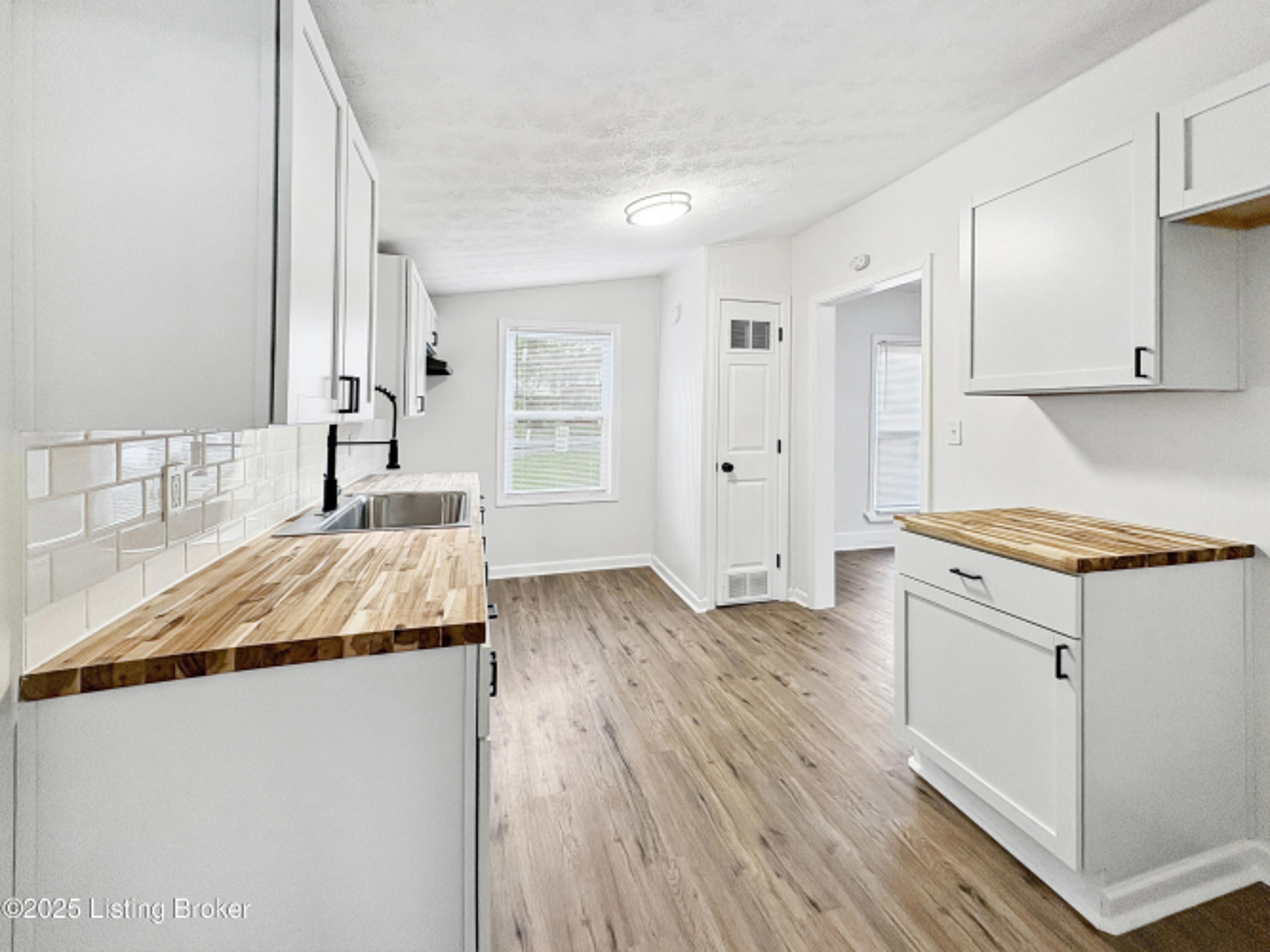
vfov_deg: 85.7
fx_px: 514
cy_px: 476
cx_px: 635
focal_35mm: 14
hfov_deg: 102.1
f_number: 2.2
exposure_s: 1/60
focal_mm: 2.2
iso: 125
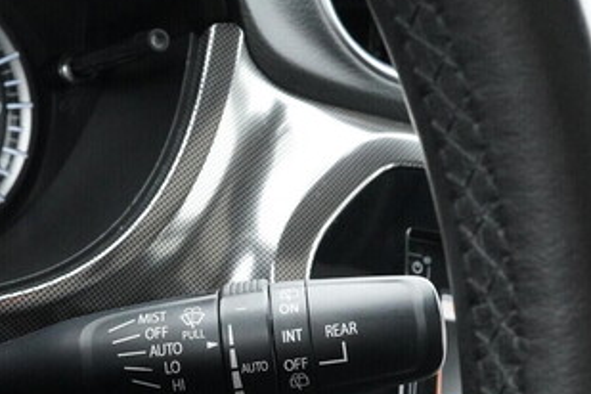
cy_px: 337
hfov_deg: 31.4
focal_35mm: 64
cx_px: 249
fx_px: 1051
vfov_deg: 20.9
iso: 6400
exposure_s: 1/100
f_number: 9
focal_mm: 24
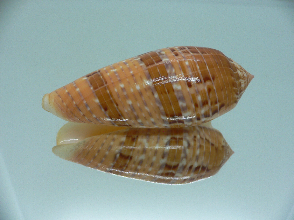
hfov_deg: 52.6
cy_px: 110
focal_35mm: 35
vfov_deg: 40.7
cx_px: 147
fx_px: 297
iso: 80
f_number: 2.8
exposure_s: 1/60
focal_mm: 4.6
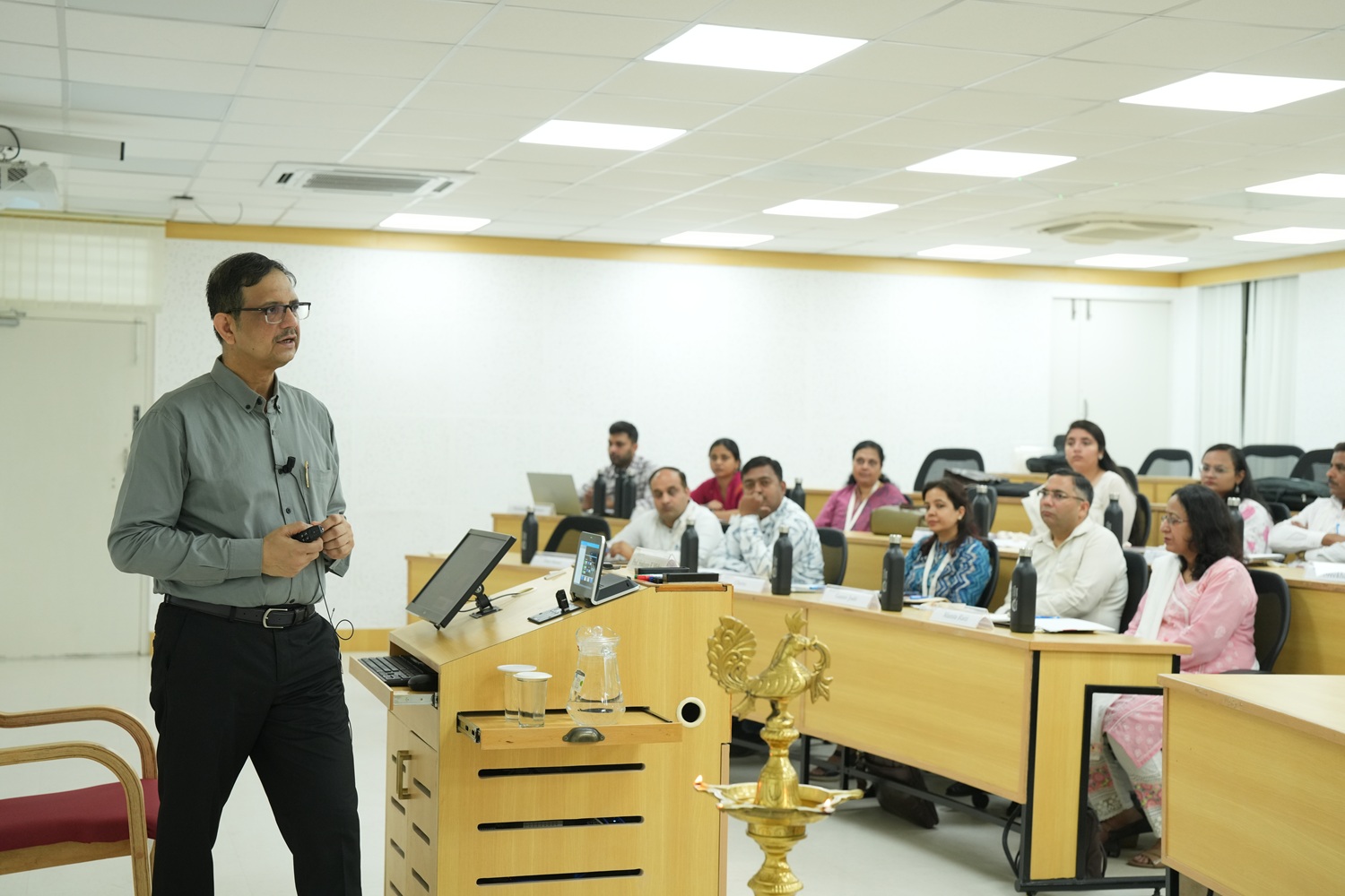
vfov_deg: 27.0
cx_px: 672
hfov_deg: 39.6
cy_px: 448
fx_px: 1868
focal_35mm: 50
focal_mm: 50
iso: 1000
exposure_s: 1/200
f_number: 3.5
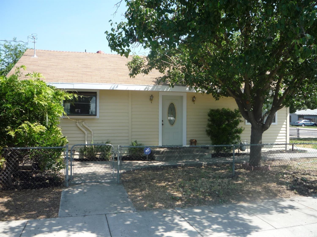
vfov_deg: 46.8
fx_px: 275
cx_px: 158
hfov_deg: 60.0
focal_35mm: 30
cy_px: 118
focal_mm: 5.2
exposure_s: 1/320
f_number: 4
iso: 100
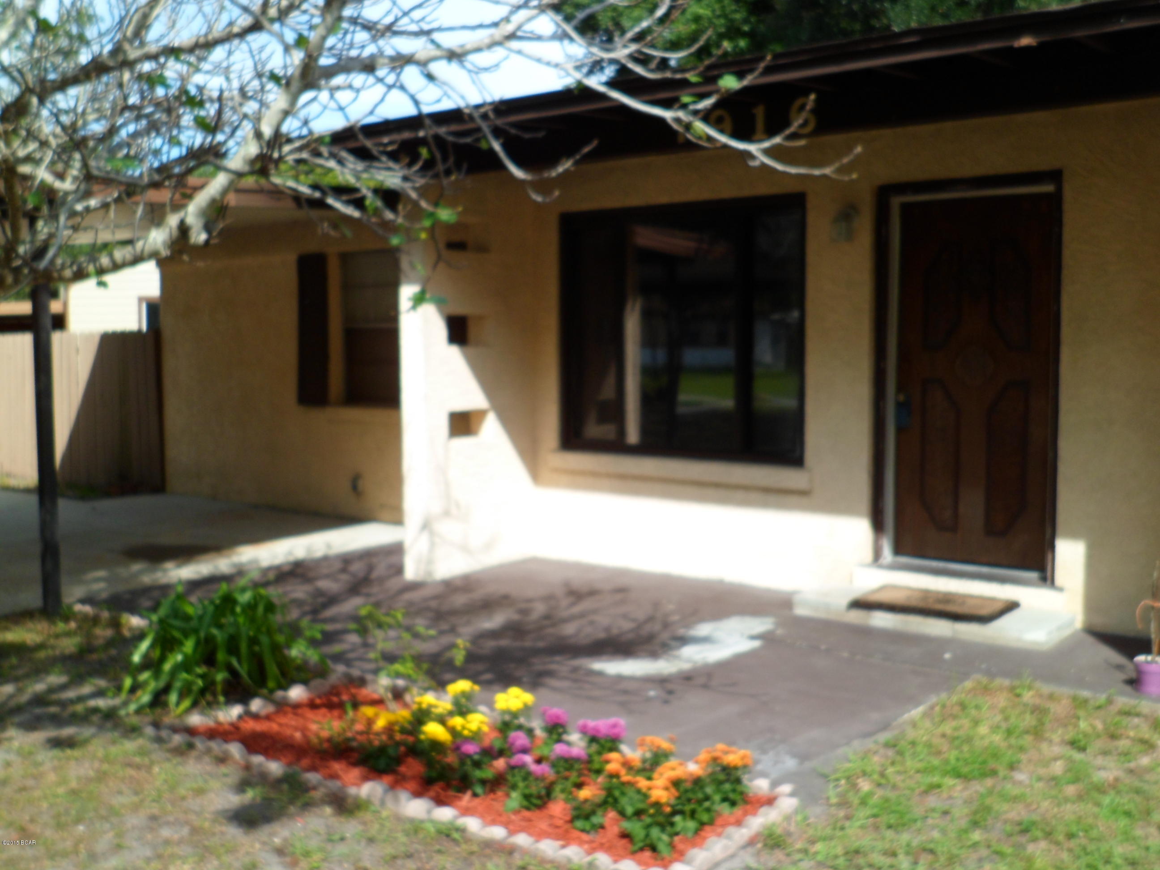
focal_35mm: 36
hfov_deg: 51.4
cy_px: 435
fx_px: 1206
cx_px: 580
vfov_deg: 39.7
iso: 80
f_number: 3.8
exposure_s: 1/350
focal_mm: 6.6
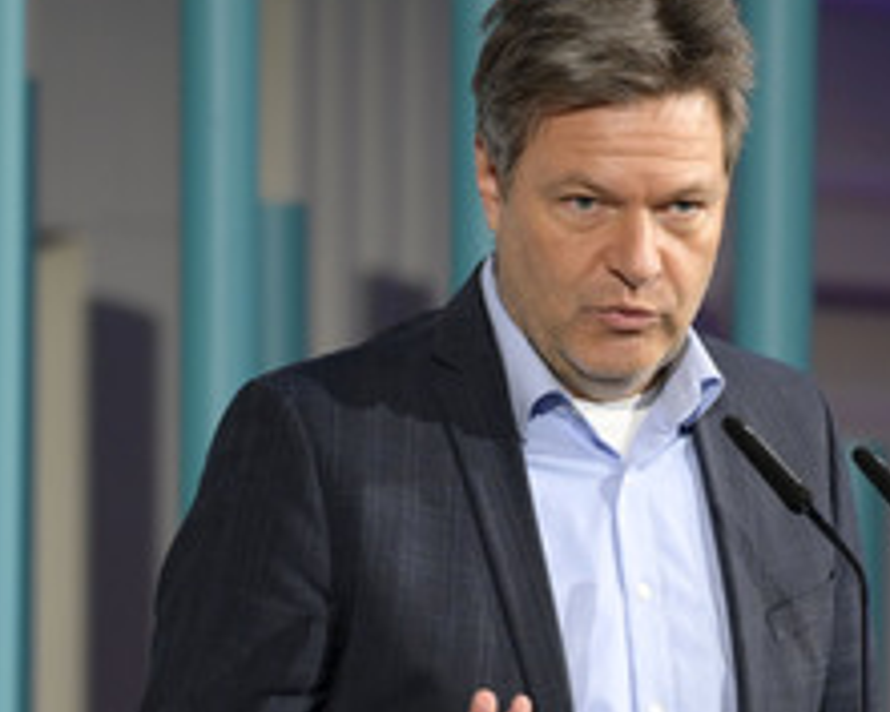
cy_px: 511
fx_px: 22716
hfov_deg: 2.2
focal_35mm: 862
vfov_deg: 1.8
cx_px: 598
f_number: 5.6
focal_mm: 450
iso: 4000
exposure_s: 1/500
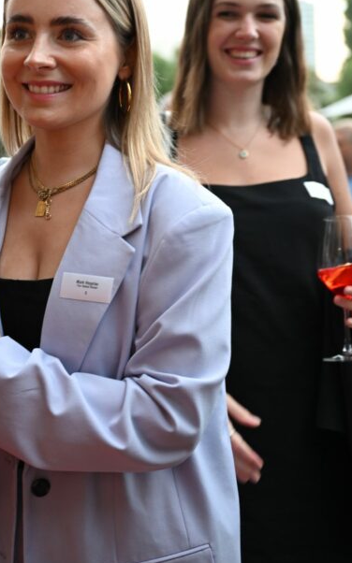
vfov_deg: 31.9
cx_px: 78
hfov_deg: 20.1
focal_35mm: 64
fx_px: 983
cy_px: 218
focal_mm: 42
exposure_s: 1/200
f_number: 3.2
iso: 1250
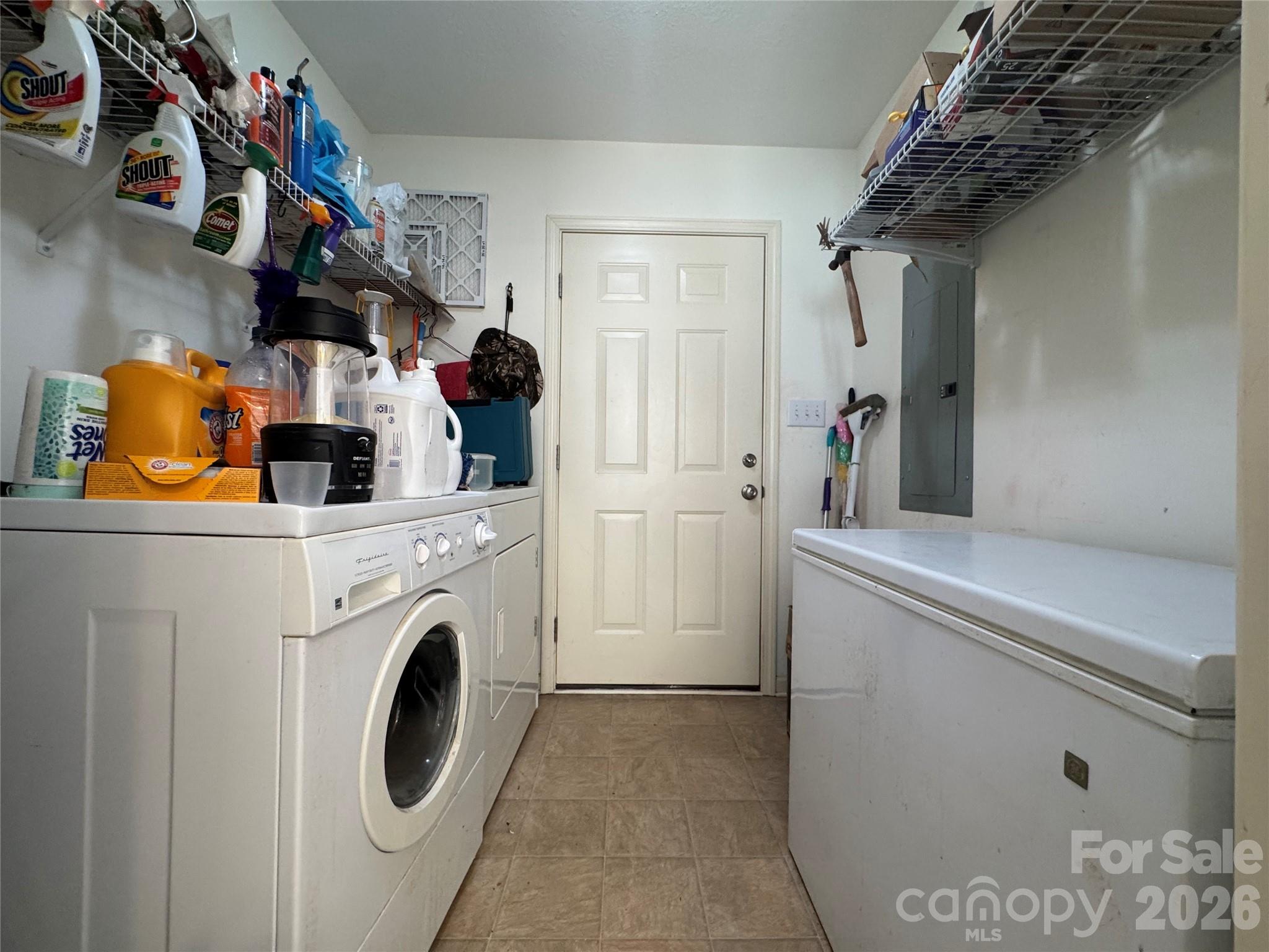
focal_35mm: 14
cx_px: 634
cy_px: 476
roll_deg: -0.9
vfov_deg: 85.7
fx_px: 513
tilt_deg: +0.3
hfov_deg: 102.1
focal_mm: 2.22
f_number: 2.2
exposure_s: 1/60
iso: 250
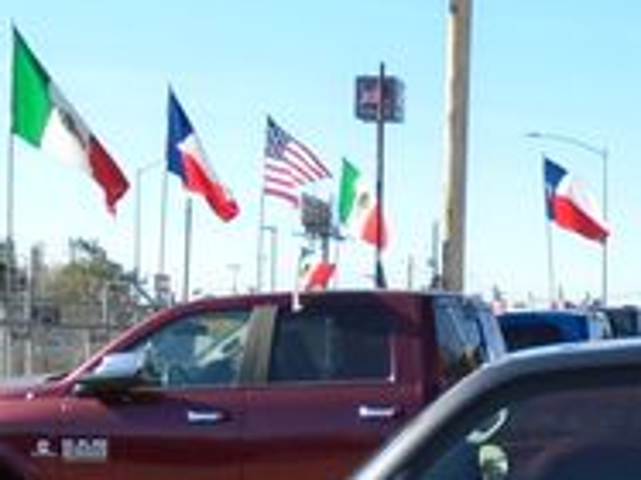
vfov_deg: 16.4
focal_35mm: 89
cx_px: 710
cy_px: 401
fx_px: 1647
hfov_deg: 20.9
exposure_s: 1/640
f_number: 3.2
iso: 100
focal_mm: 4.6
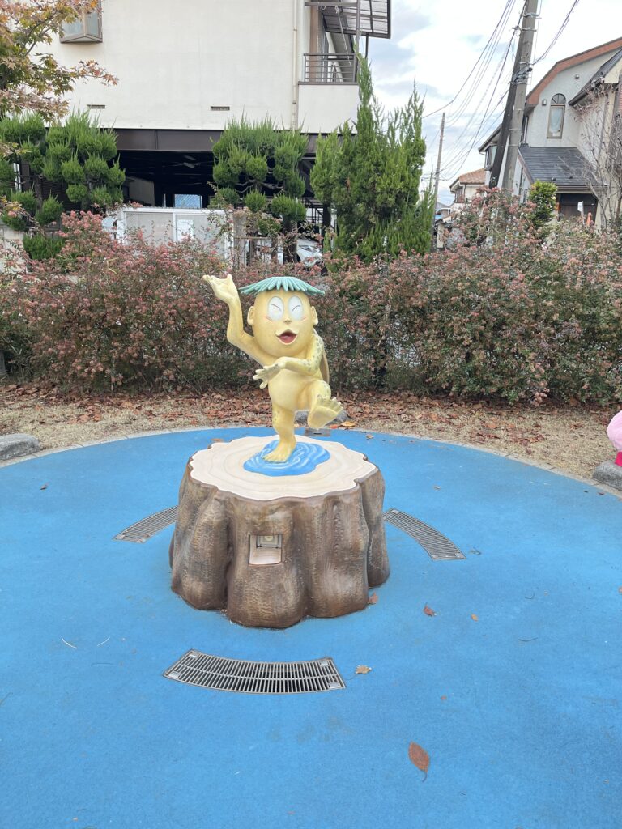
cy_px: 414
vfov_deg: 67.3
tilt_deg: -15.1
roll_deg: -1.9
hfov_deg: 53.1
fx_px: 623
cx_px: 311
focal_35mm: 26
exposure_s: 1/121
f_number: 1.6
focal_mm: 5.1
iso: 125
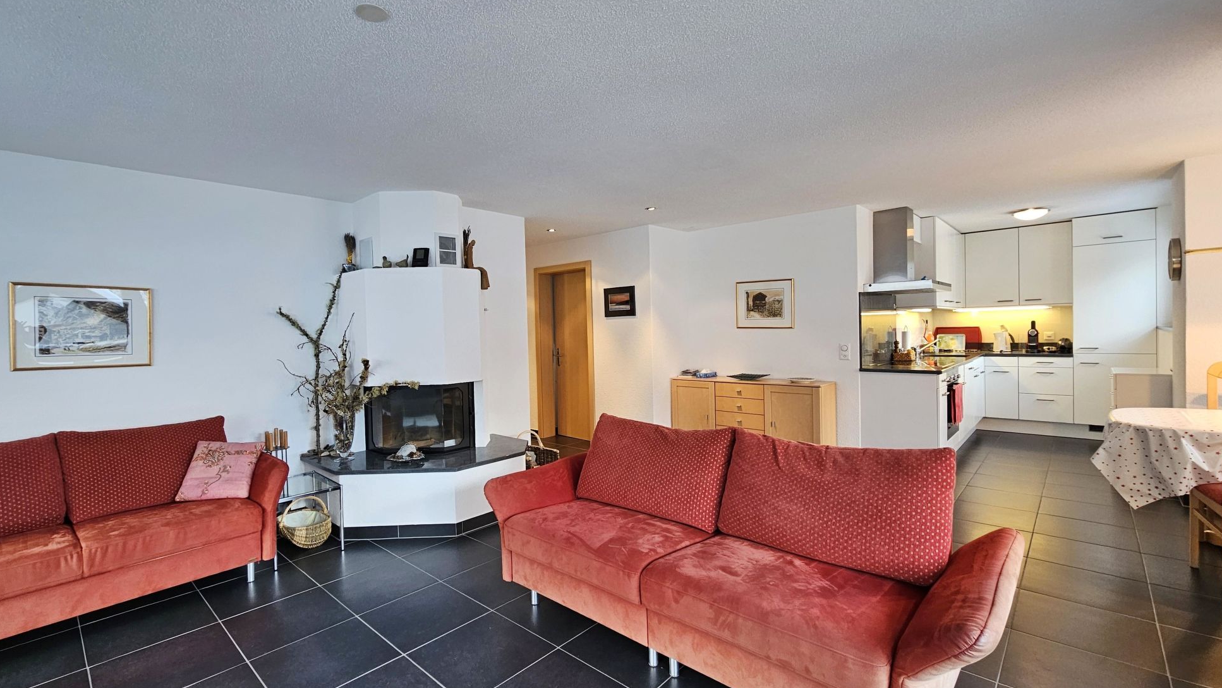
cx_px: 588
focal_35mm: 15
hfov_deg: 102.9
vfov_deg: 70.5
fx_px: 486
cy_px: 328
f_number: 2.2
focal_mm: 2.2
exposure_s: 1/50
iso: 125
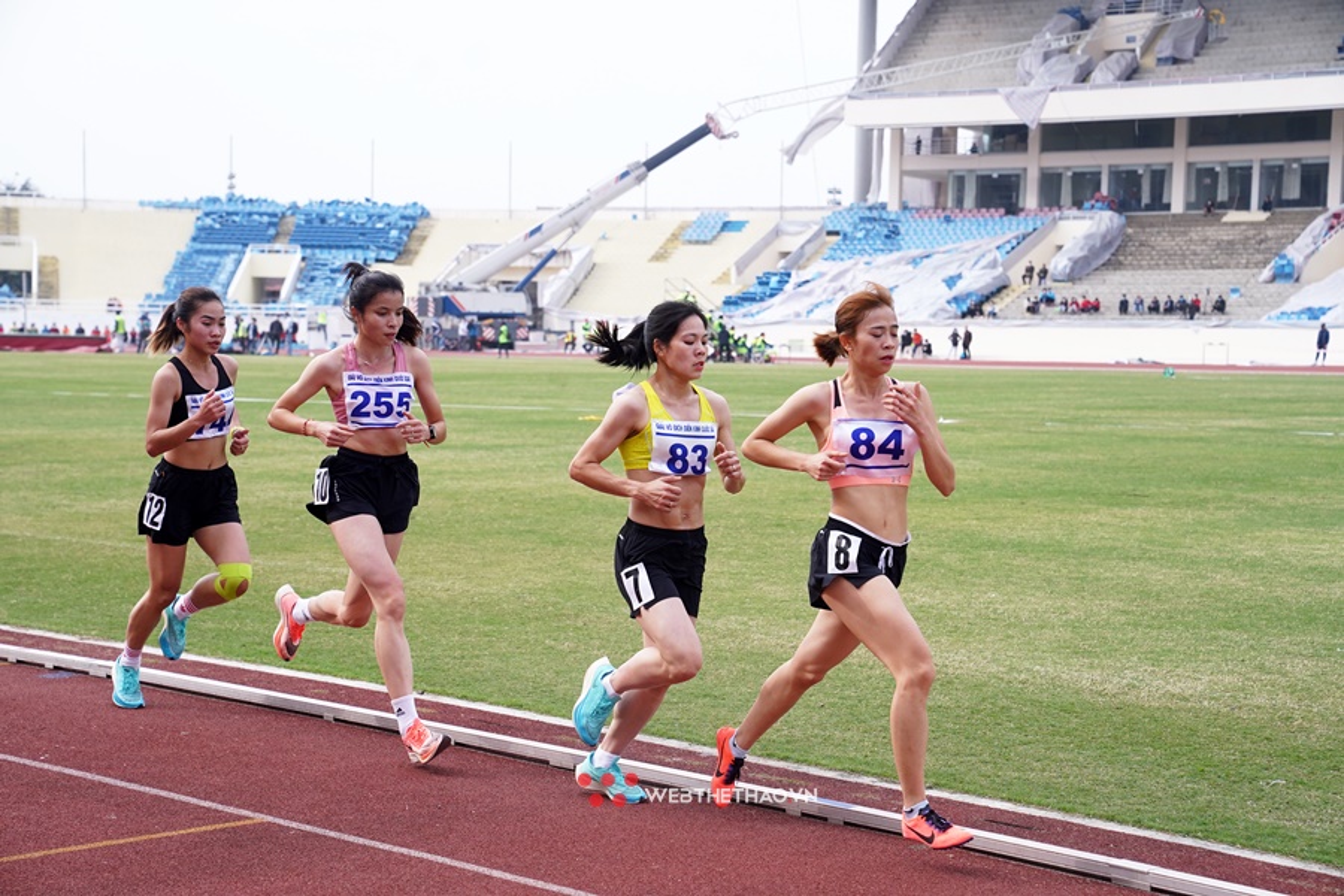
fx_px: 2613
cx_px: 672
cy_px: 448
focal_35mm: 70
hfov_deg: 28.8
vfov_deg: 19.5
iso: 800
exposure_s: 1/1600
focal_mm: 70
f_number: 5
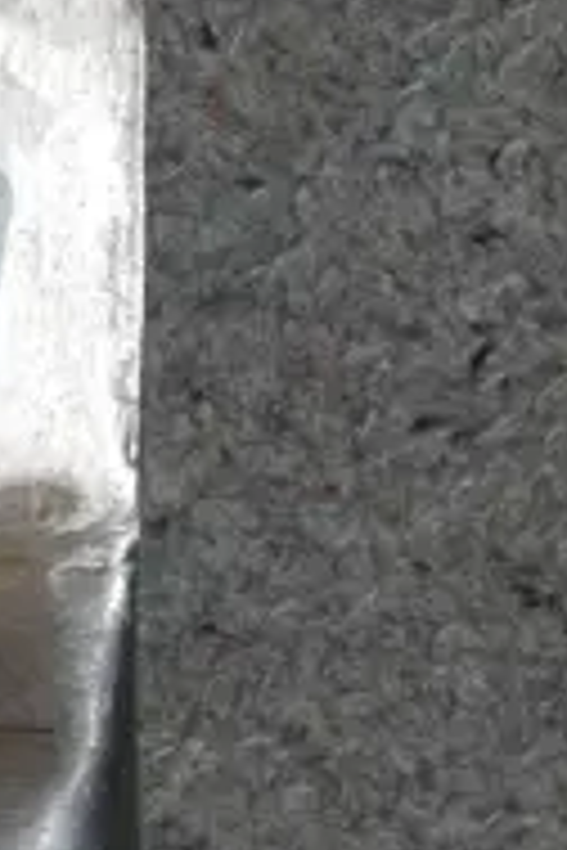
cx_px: -52
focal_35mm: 237
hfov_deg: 5.8
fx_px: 5599
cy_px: 90
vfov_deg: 8.7
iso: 200
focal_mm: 21
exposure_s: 1/60
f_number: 4.6
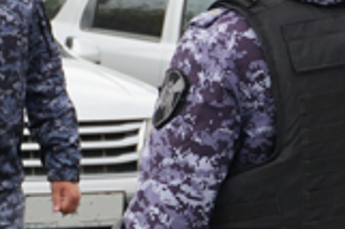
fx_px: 3207
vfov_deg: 4.1
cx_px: 433
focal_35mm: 335
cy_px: 216
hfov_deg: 6.1
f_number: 5
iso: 250
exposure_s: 1/160
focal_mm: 48
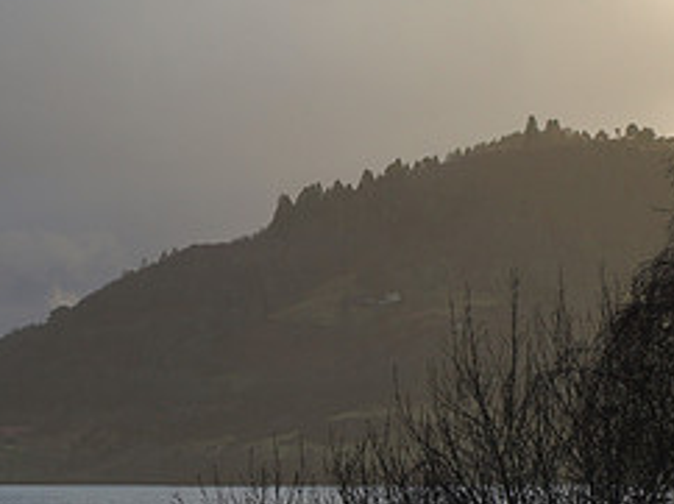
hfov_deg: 8.2
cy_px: 383
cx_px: 72
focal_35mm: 240
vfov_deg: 6.2
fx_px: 4668
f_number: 2.8
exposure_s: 1/640
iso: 100
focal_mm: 50
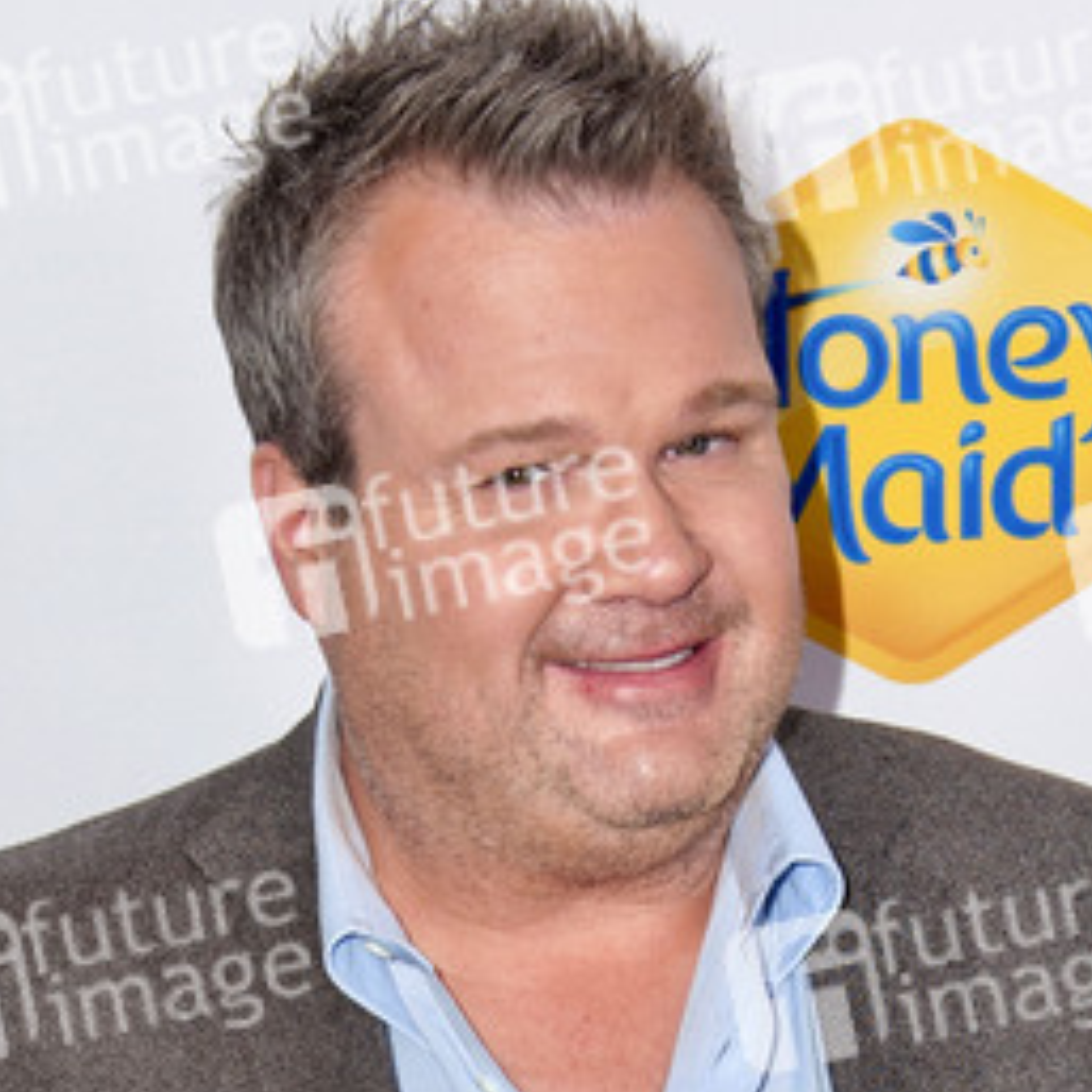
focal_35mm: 53
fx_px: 1892
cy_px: 761
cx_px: 559
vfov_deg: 31.8
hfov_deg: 32.2
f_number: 4.5
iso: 500
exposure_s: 1/400
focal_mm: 40
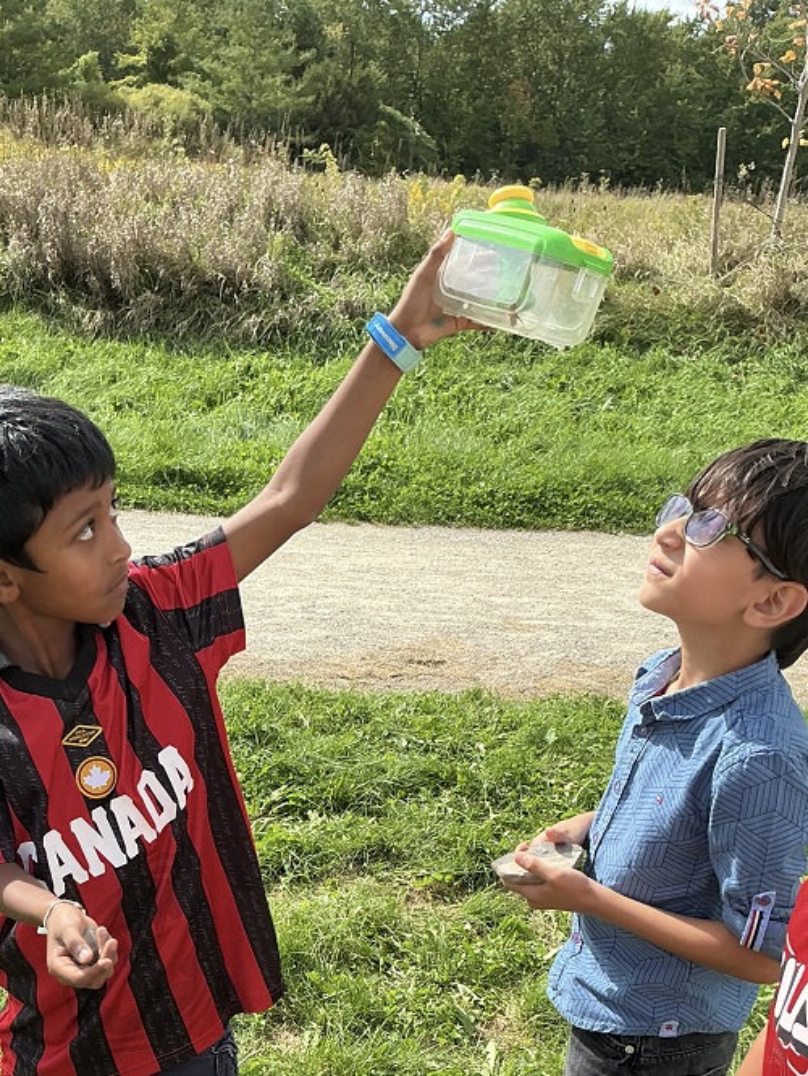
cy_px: 538
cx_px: 404
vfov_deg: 61.6
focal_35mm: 29
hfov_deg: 48.3
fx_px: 902
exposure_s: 1/792
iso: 25
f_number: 1.8
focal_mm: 3
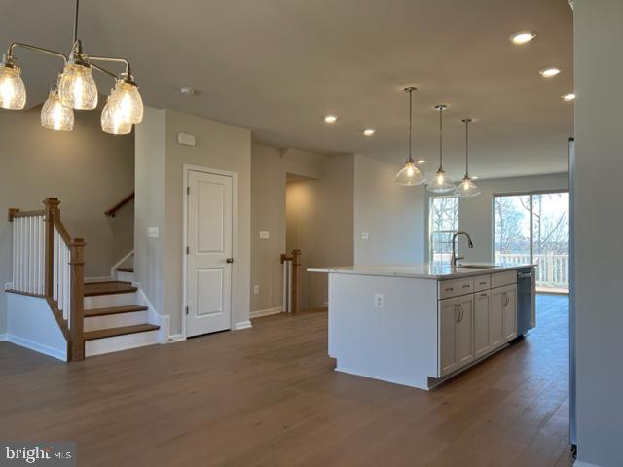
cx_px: 312
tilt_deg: +0.6
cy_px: 234
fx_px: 468
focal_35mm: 26
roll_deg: -0.1
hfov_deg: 67.3
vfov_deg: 53.1
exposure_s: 1/166
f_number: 1.5
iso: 50
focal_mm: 5.7
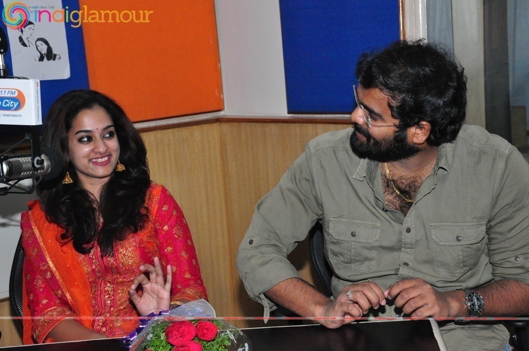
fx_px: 925
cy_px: 176
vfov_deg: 21.5
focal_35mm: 63
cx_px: 264
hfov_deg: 31.9
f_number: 7.1
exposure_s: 1/125
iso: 3200
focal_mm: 42
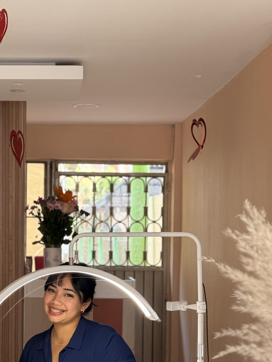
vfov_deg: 24.2
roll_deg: -0.4
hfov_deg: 18.3
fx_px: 838
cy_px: 254
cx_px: 56
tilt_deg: +0.4
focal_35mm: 80
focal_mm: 6.76
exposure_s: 1/103
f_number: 1.78
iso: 100
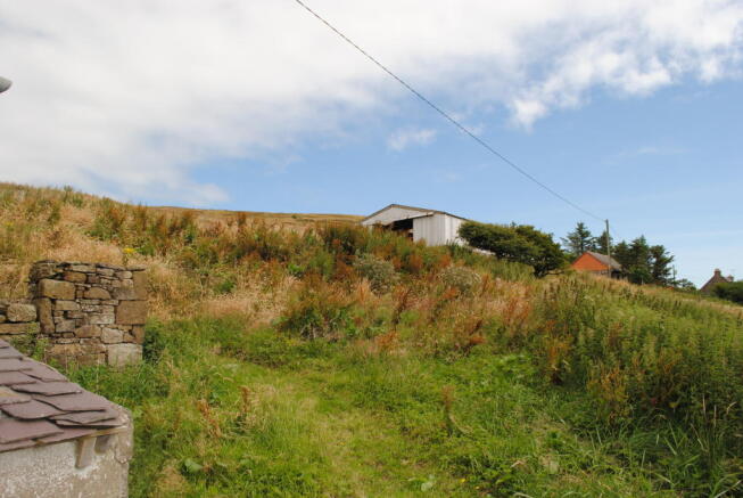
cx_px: 372
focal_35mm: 27
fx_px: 558
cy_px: 249
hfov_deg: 67.3
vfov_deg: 48.0
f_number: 8
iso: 100
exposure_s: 1/200
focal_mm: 18
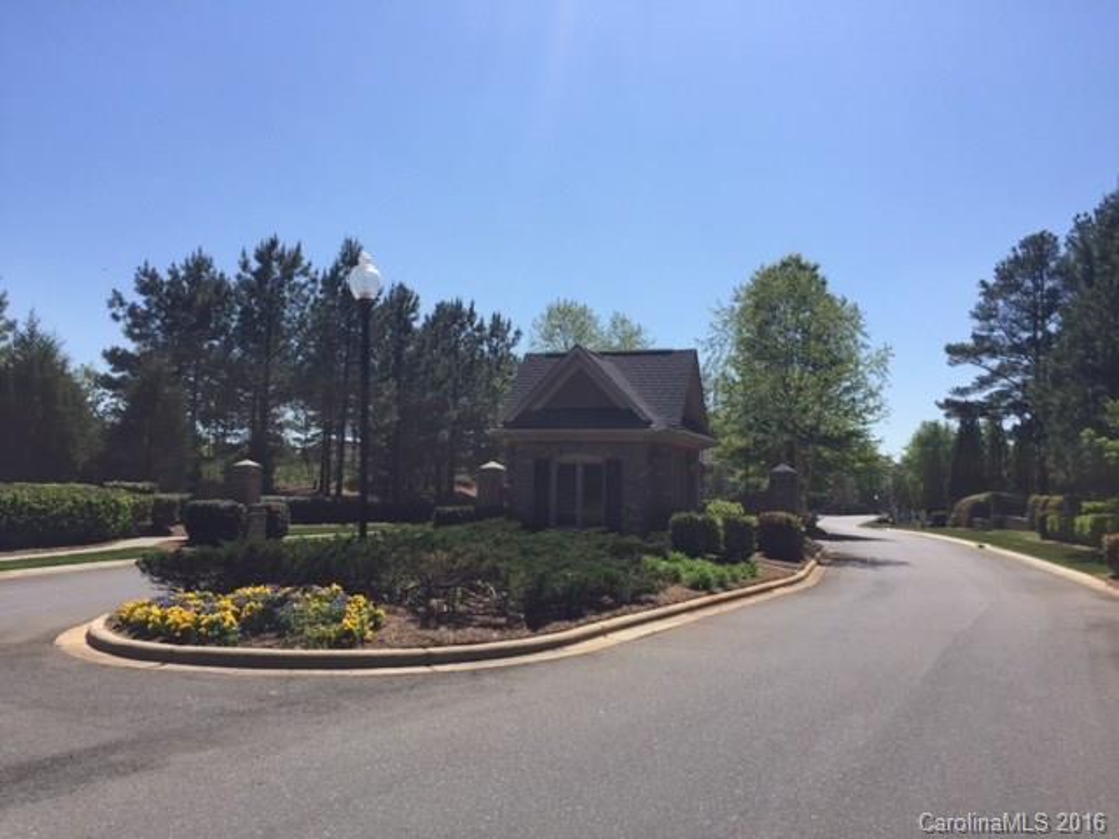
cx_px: 560
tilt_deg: +4.5
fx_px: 937
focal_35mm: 29
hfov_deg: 61.7
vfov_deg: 48.2
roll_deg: -2.9
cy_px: 420
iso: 32
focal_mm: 4.15
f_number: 2.2
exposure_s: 1/2326
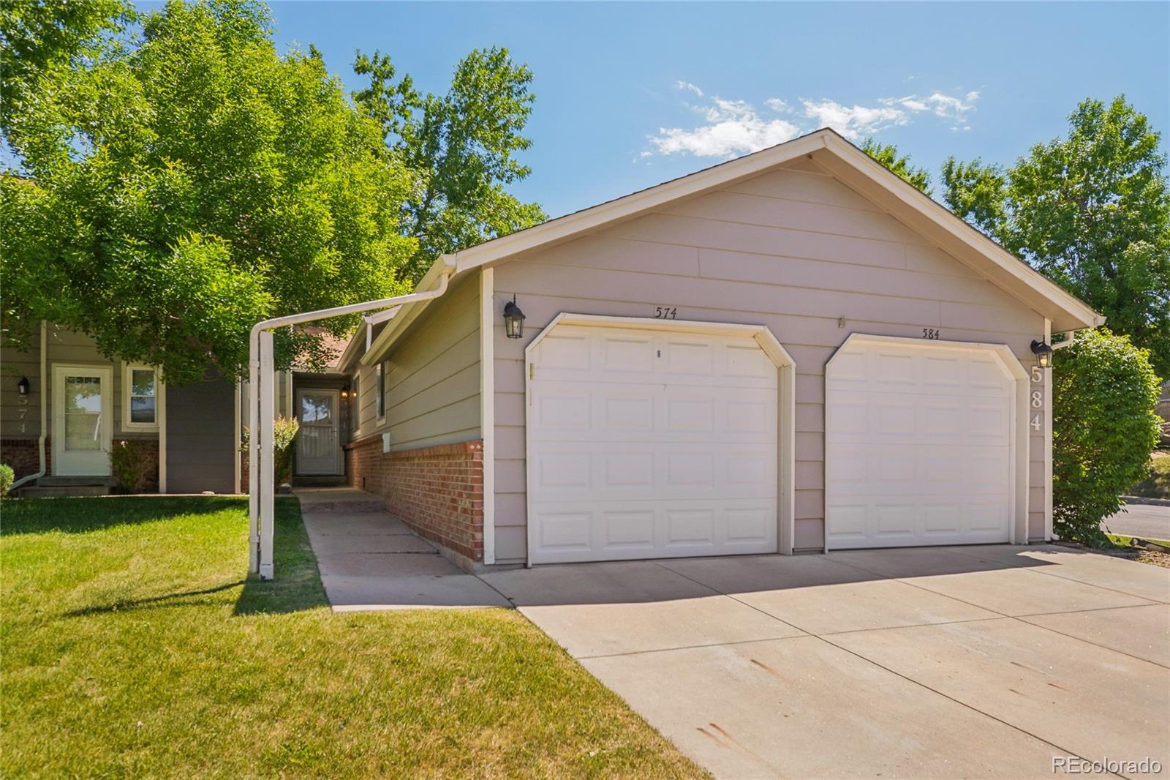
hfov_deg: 81.2
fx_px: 682
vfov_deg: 59.5
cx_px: 585
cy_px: 390
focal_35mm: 21
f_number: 8
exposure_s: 1/250
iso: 100
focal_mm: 14
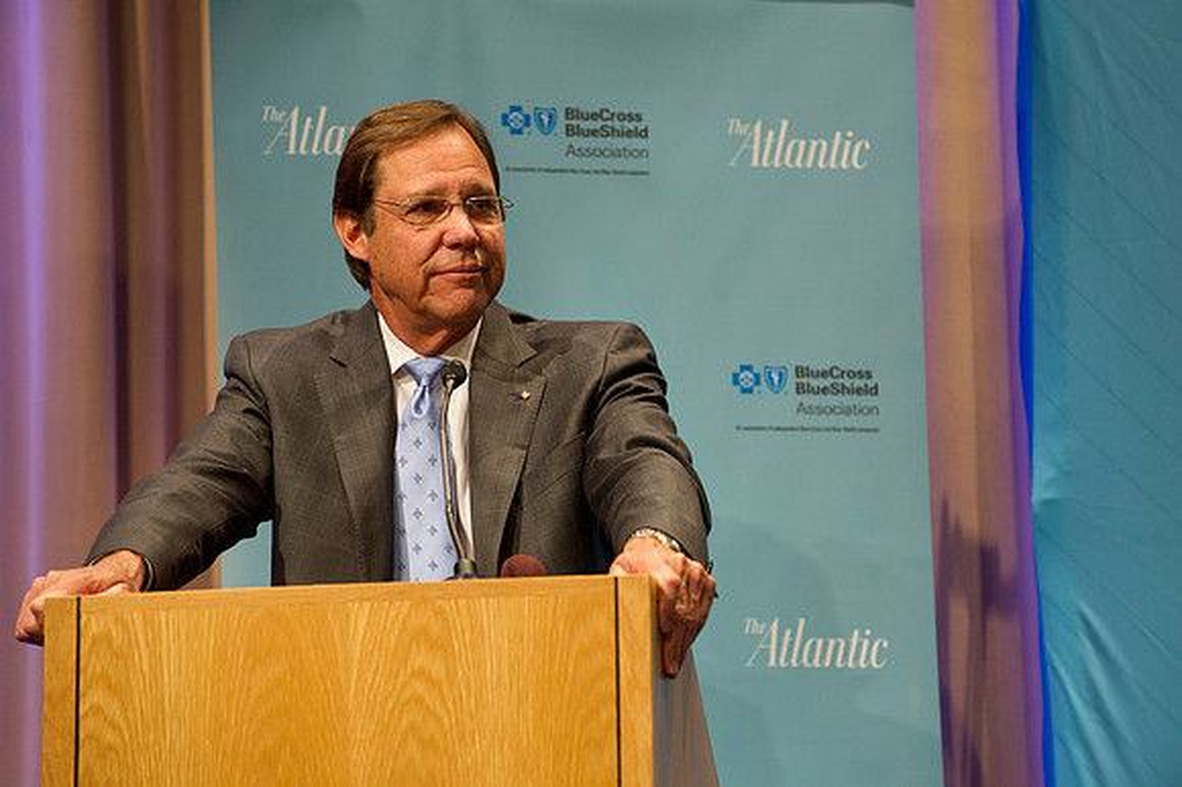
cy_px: 394
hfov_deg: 10.8
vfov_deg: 7.2
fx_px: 6235
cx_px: 591
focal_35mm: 190
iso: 2500
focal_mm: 190
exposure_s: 1/125
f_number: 4
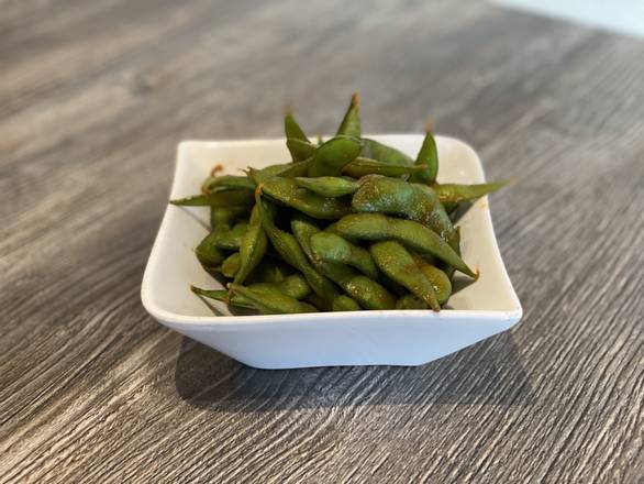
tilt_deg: -34.3
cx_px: 322
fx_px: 968
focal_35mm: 52
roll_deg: -0.2
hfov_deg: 36.8
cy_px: 242
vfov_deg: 28.1
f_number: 2
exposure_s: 1/40
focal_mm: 6
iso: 125
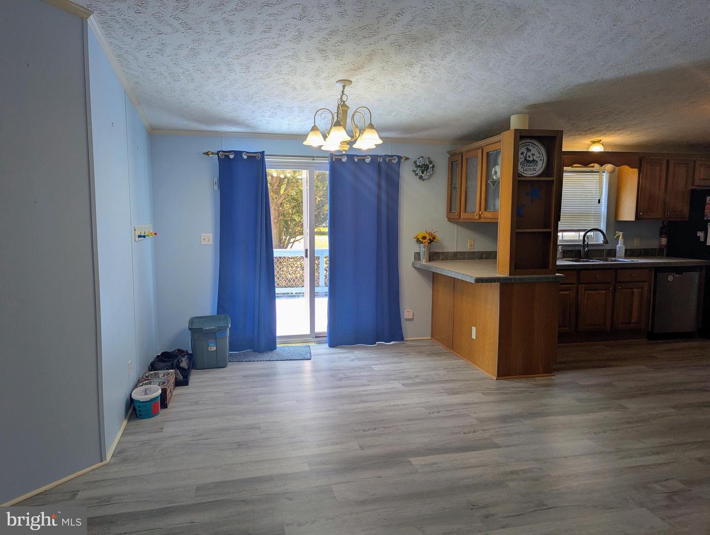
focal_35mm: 24
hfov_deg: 71.5
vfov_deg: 56.9
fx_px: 493
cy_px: 268
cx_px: 355
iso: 36
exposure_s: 1/120
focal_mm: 6.81
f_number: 1.85
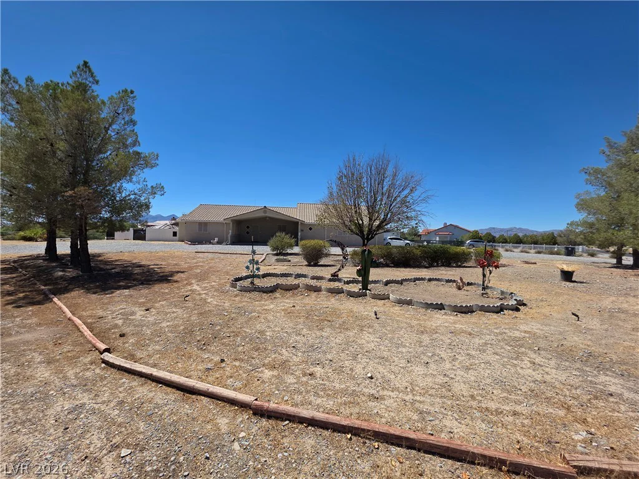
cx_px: 320
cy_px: 240
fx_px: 240
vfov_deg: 89.9
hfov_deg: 106.2
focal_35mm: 13
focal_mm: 2.2
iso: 40
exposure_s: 1/3100
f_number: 1.9
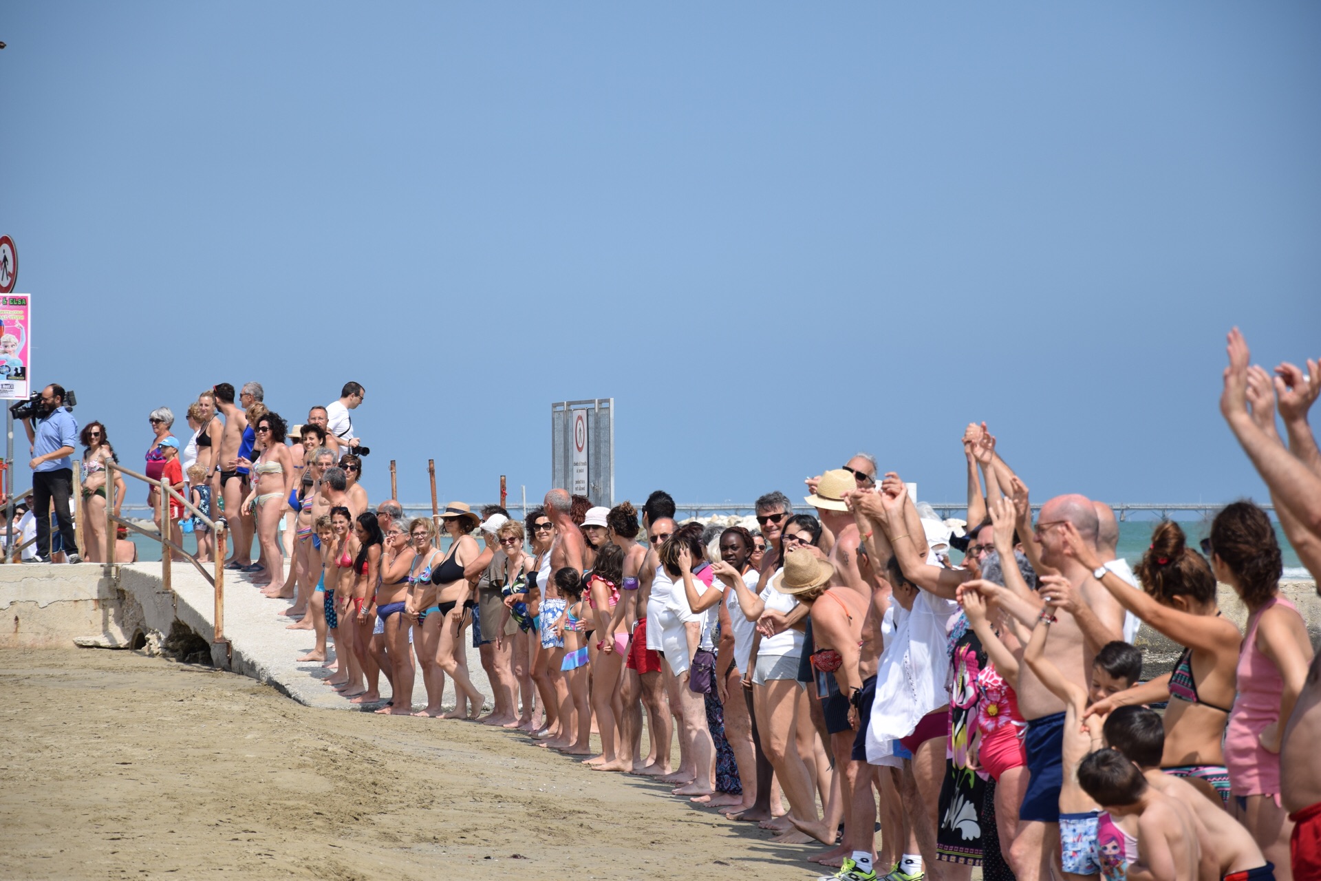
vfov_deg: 8.7
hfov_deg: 13.0
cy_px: 440
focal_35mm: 158
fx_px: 5779
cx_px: 660
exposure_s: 1/640
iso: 100
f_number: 6.3
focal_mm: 105
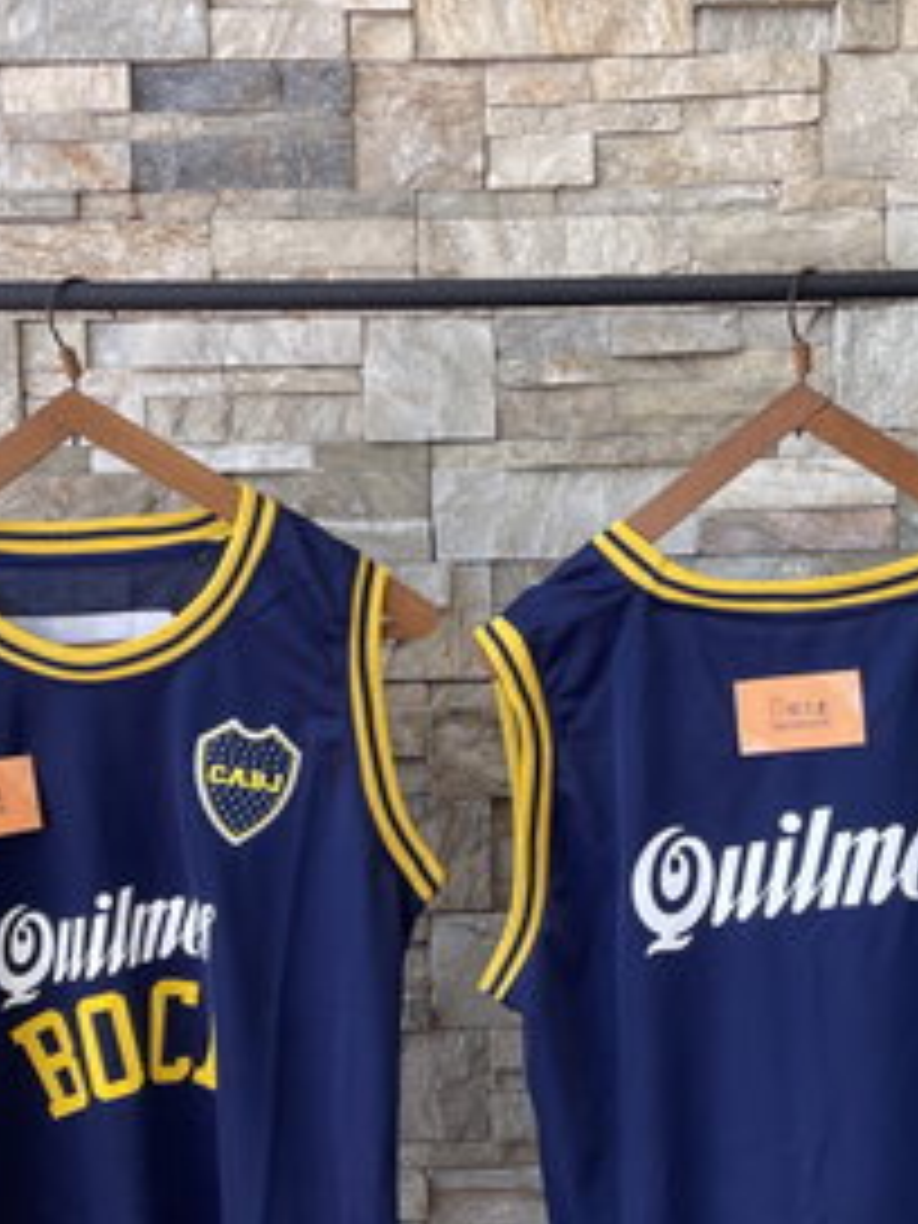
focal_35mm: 51
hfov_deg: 28.6
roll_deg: +1.1
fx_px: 1803
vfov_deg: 37.2
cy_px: 776
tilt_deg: -7.6
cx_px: 468
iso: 32
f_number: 1.6
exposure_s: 1/139
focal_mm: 4.2
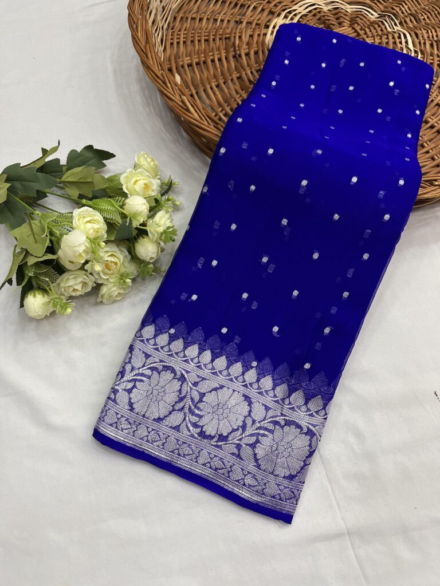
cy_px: 293
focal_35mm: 26
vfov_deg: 67.3
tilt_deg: -64.0
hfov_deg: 53.1
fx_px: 441
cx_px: 220
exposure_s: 1/100
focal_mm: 5.1
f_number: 1.6
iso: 80
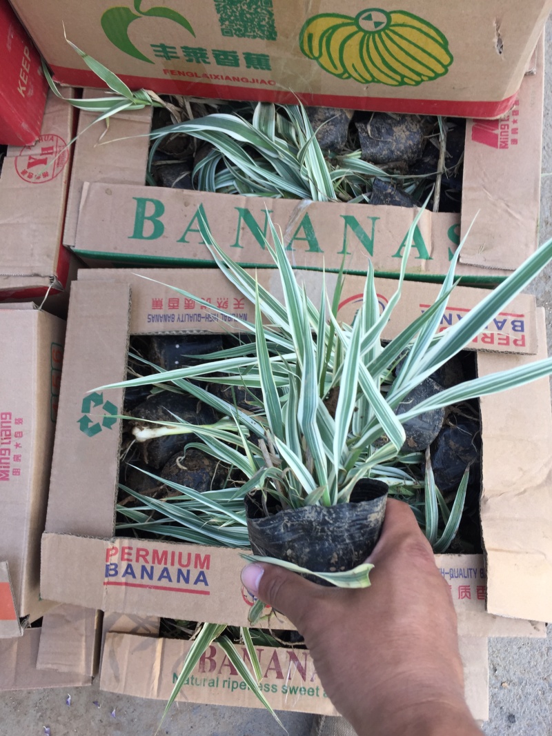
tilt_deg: -78.6
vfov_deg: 61.7
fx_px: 617
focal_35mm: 29
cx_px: 276
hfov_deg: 48.2
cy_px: 368
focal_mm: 4.15
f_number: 2.2
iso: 32
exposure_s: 1/168
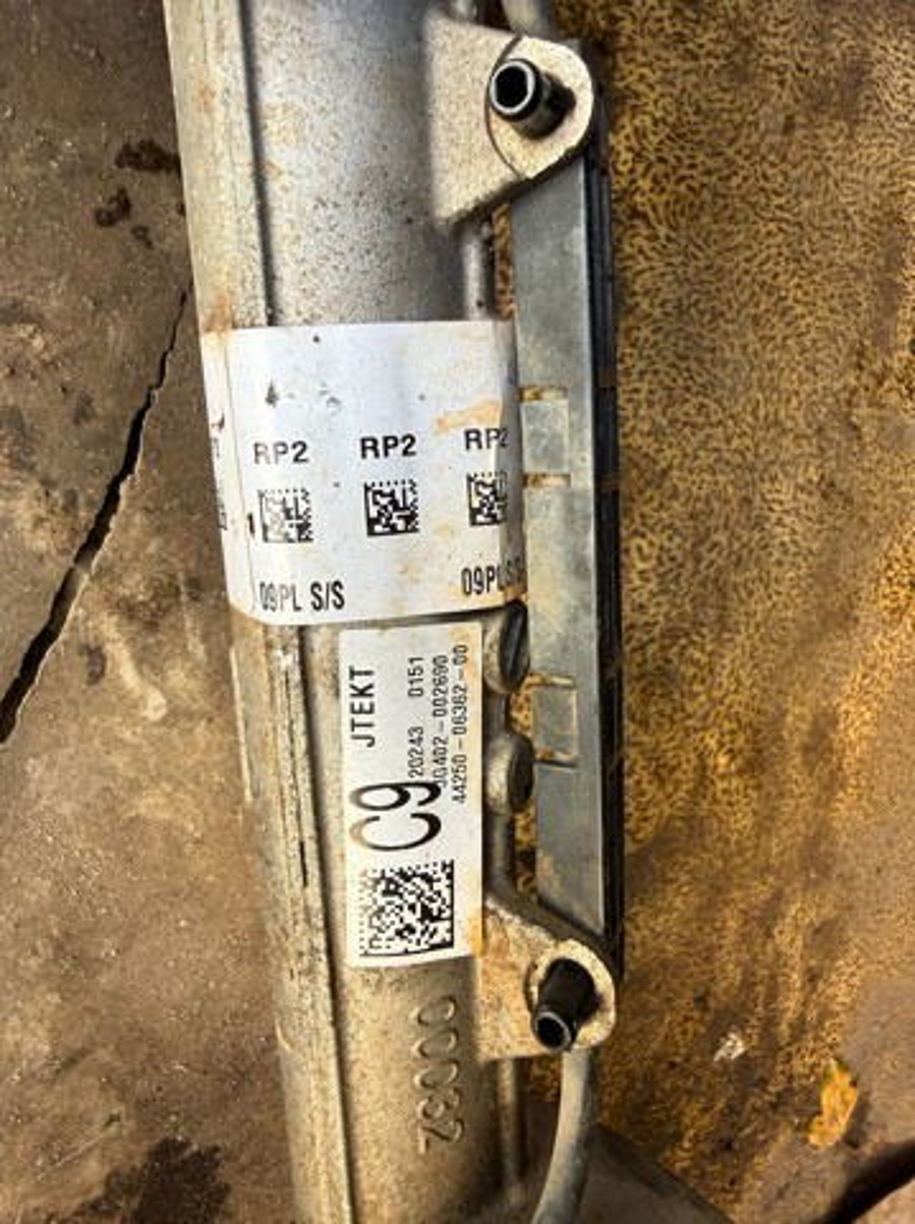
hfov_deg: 56.7
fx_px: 847
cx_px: 458
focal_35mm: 24
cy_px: 612
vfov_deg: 71.7
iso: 80
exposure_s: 1/99
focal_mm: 2.22
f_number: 2.2
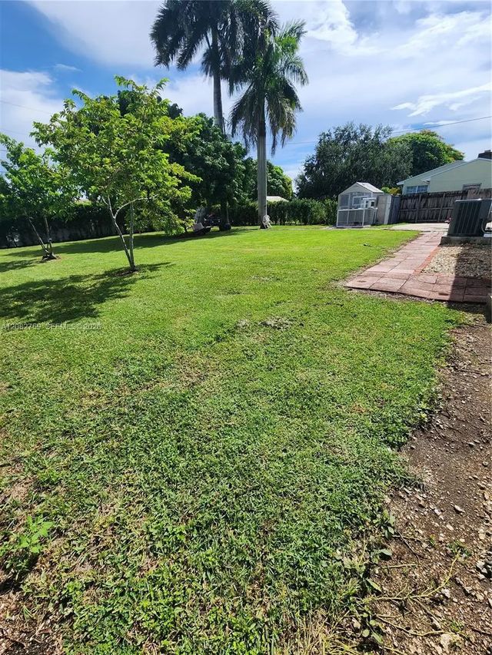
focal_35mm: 13
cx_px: 246
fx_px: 246
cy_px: 328
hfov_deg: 89.9
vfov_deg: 106.2
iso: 50
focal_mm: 2.2
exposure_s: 1/2476
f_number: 2.2
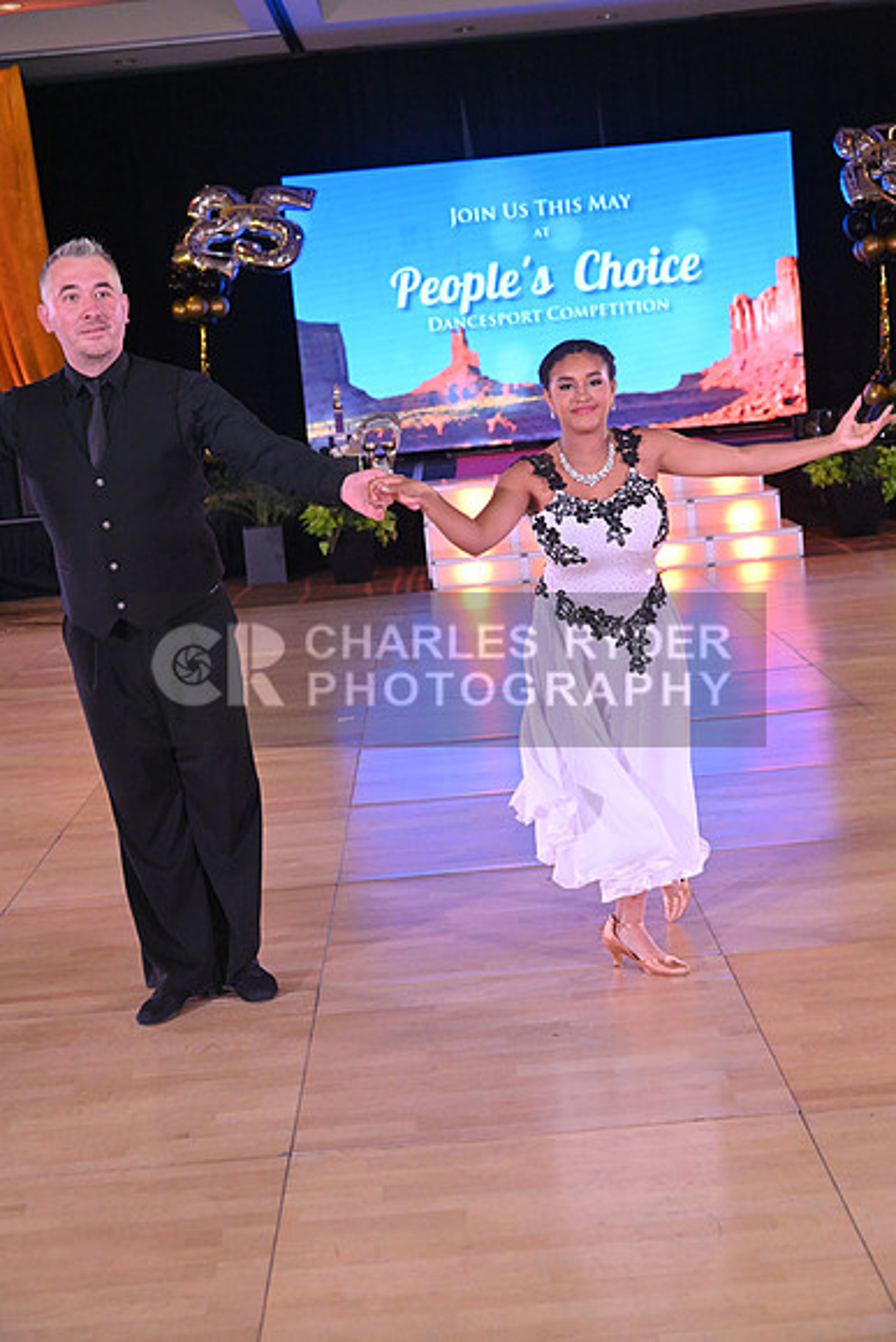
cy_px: 671
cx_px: 448
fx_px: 1865
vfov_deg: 39.6
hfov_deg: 27.0
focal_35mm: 50
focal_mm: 50
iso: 3200
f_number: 5
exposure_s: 1/400
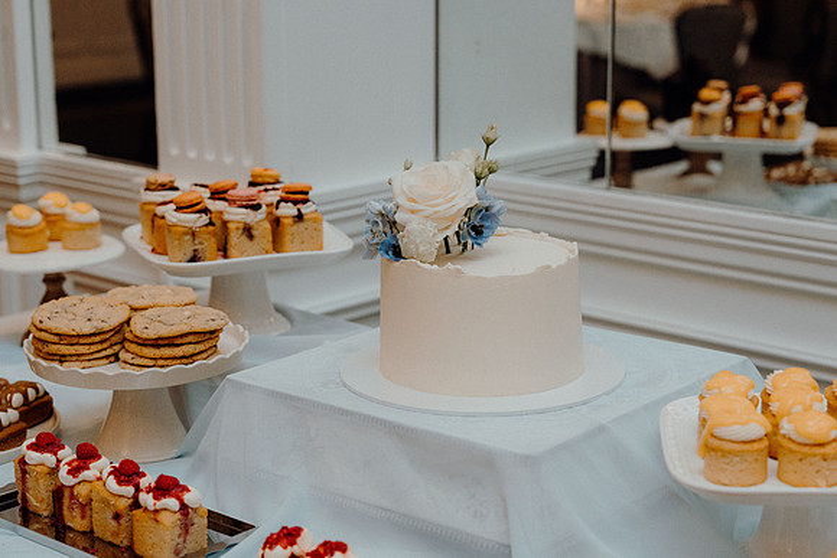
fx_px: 1628
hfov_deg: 28.8
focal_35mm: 70
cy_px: 279
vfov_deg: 19.5
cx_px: 418
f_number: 3.5
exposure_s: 1/200
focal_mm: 70
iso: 2500
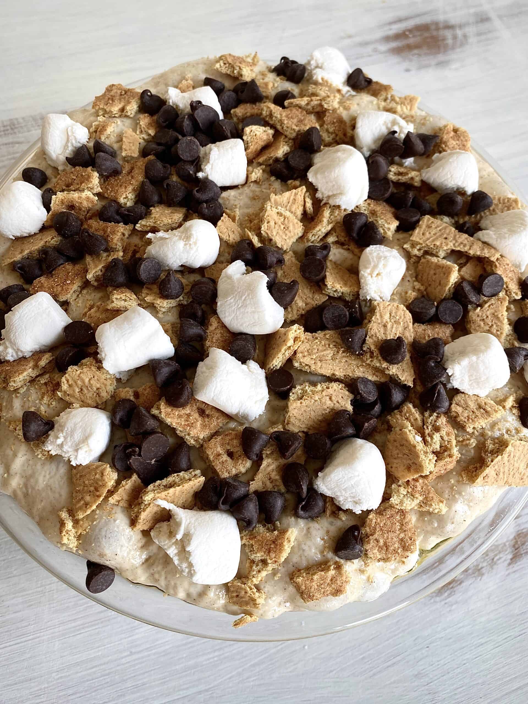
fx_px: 529
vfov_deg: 67.3
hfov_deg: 53.1
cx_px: 264
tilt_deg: -67.9
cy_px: 352
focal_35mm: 26
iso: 80
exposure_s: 1/121
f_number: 1.8
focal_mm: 4.25
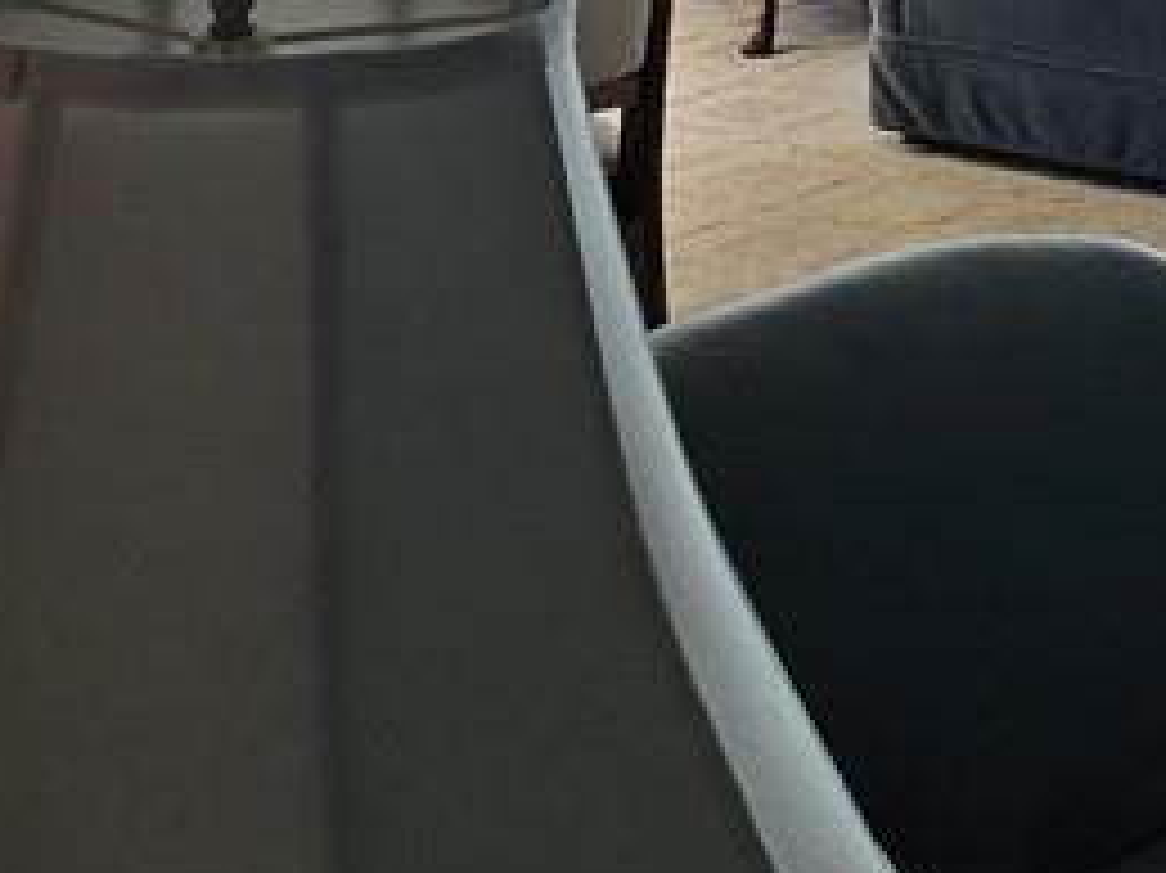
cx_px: 1049
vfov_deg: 9.7
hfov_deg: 13.8
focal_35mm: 142
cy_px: -936
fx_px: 4781
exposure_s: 1/180
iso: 32
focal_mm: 6.3
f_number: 1.7
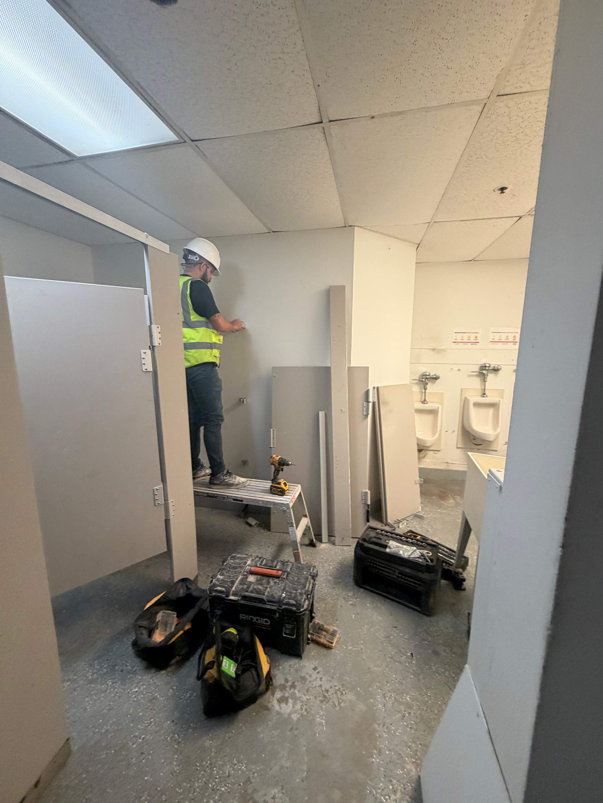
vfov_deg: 102.1
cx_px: 302
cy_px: 402
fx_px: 325
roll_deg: +1.6
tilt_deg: -8.8
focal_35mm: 14
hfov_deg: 85.7
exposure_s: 1/60
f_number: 2.2
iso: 250
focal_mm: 2.22
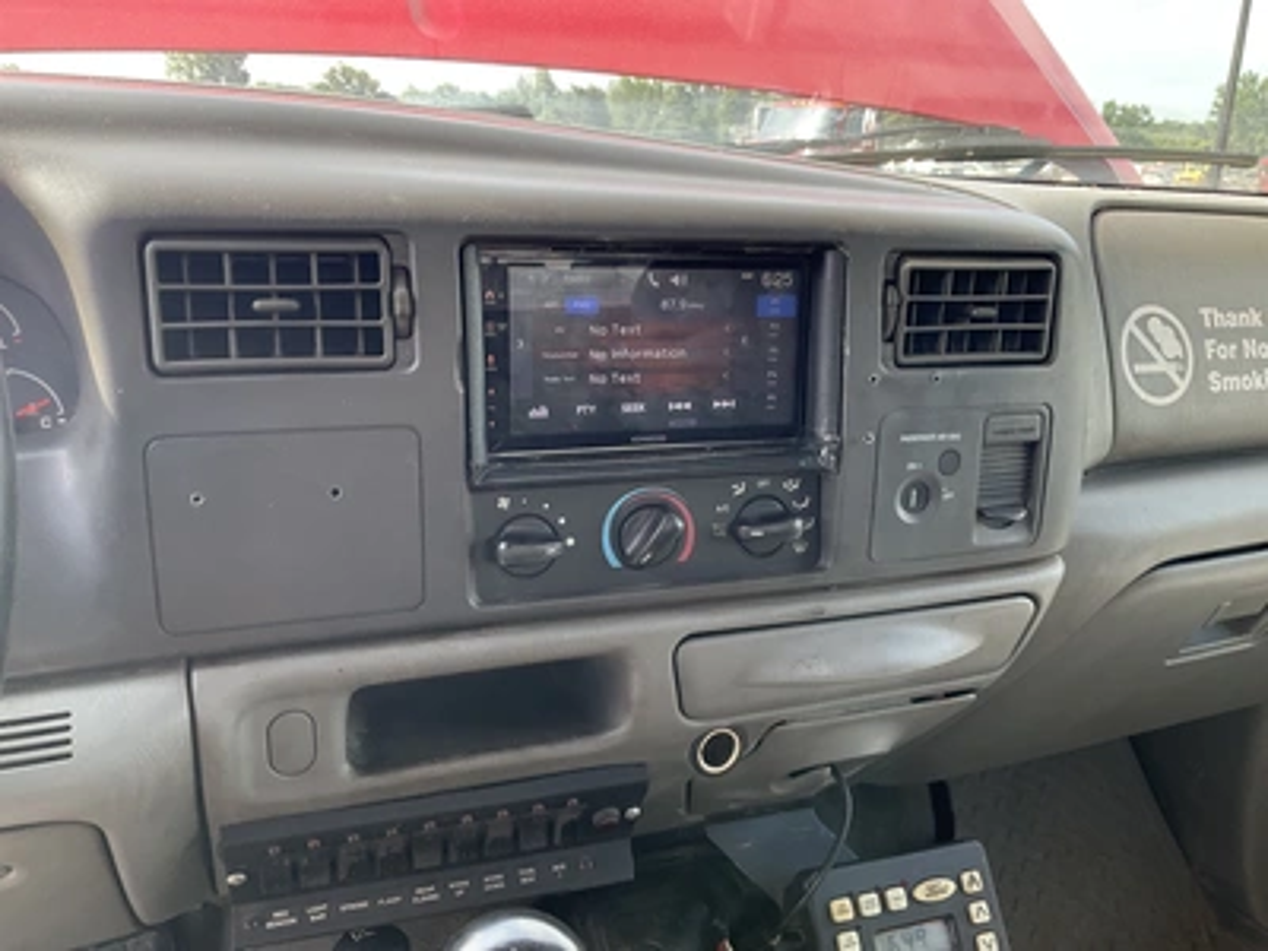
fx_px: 1062
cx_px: 634
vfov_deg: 48.2
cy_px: 476
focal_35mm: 29
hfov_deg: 61.7
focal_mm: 3
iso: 20
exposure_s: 1/122
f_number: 1.8
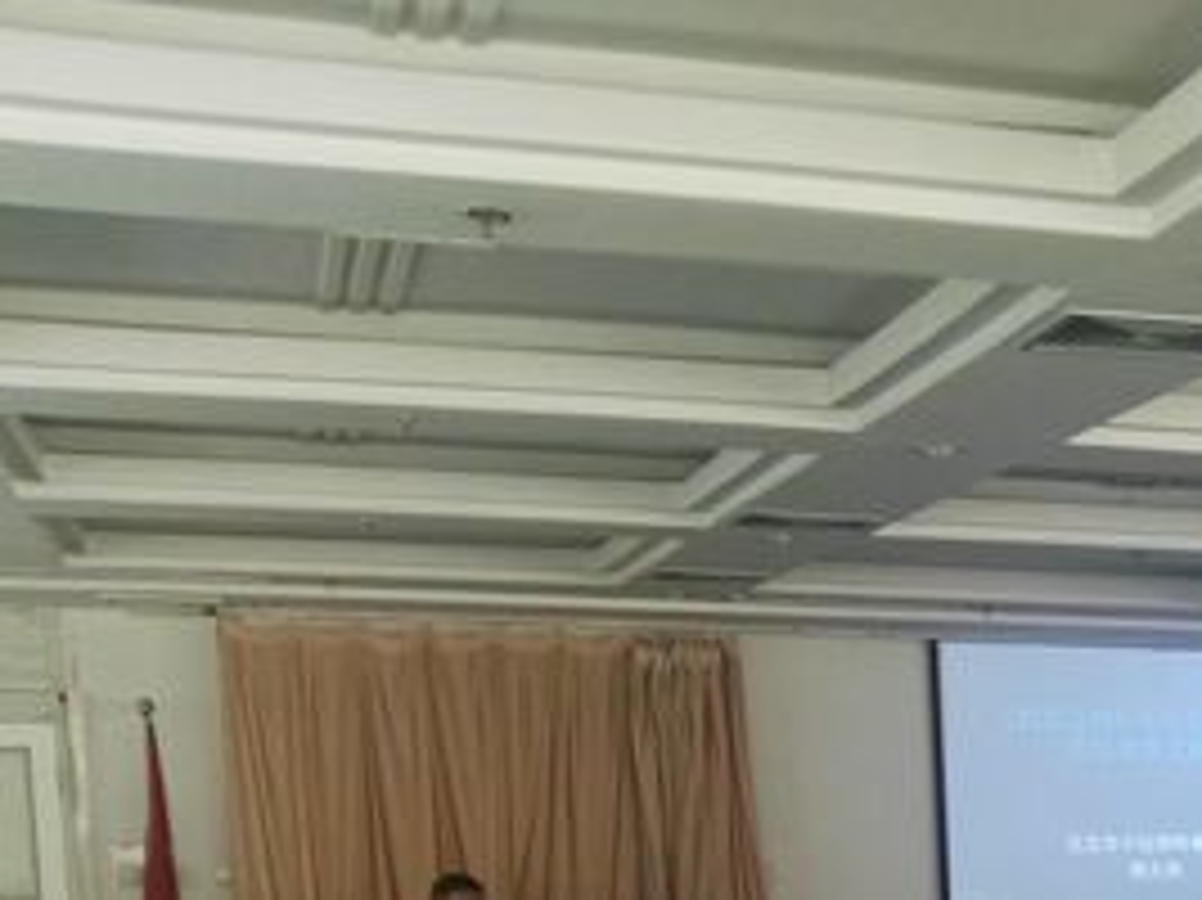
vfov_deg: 16.1
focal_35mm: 84
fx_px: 2915
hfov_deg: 20.9
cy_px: 1341
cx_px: 1621
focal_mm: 2.96
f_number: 2
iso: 69
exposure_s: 1/25
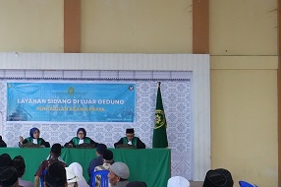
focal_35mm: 85
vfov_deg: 16.0
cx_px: 64
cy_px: 93
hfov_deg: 23.6
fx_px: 663
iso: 4000
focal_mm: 27
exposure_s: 1/50
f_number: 9
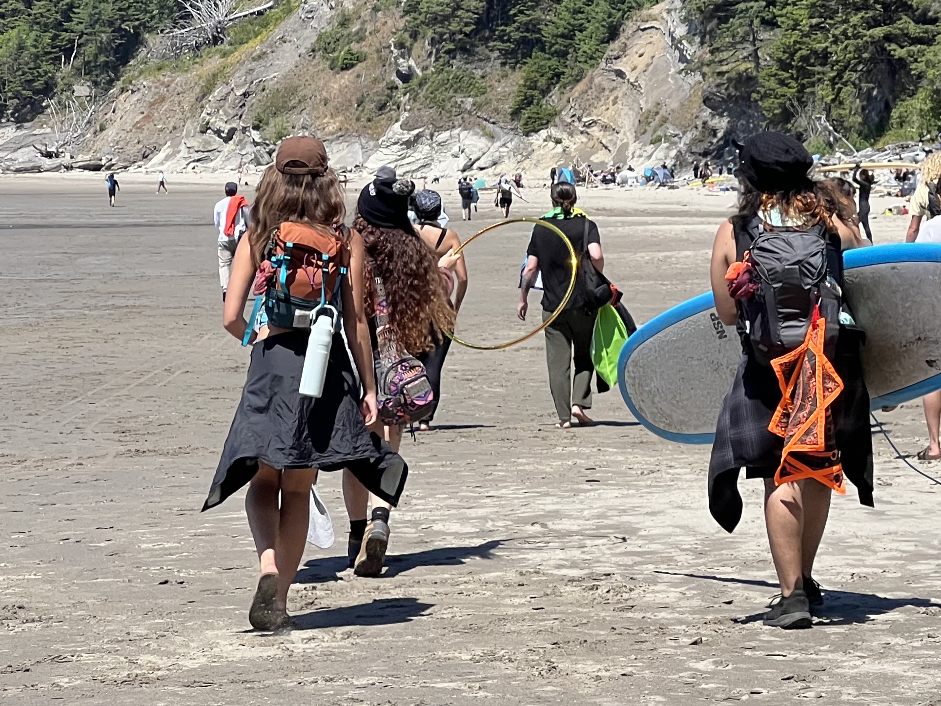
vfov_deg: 9.2
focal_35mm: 161
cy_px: 305
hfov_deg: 12.2
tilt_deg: -1.3
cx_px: 734
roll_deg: +1.2
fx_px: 4377
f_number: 2.8
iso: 32
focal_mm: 9
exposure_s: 1/713
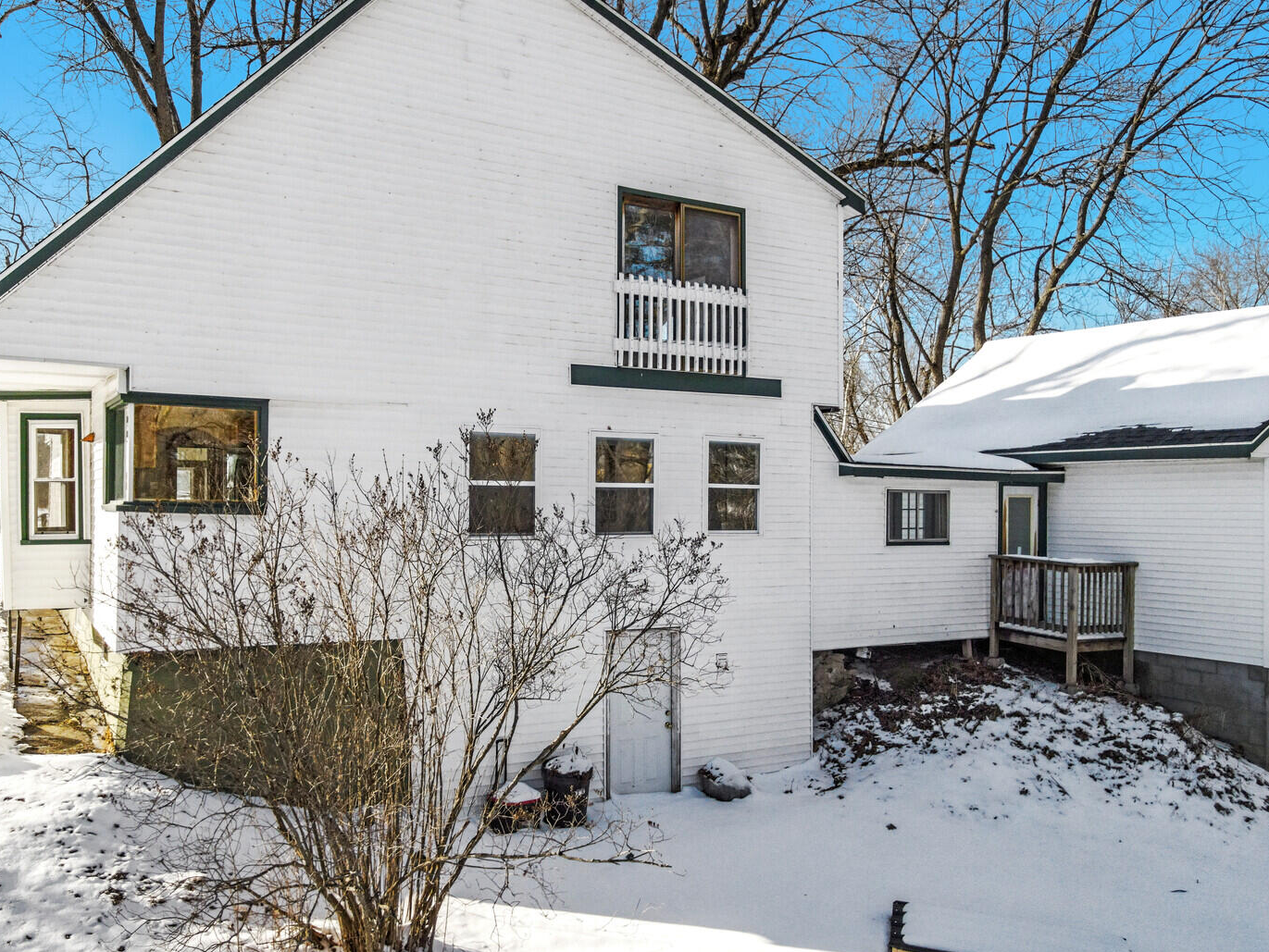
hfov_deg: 63.3
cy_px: 511
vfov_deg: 49.7
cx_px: 579
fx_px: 1027
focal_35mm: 28
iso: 200
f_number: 2.8
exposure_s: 1/1000
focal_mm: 4.5
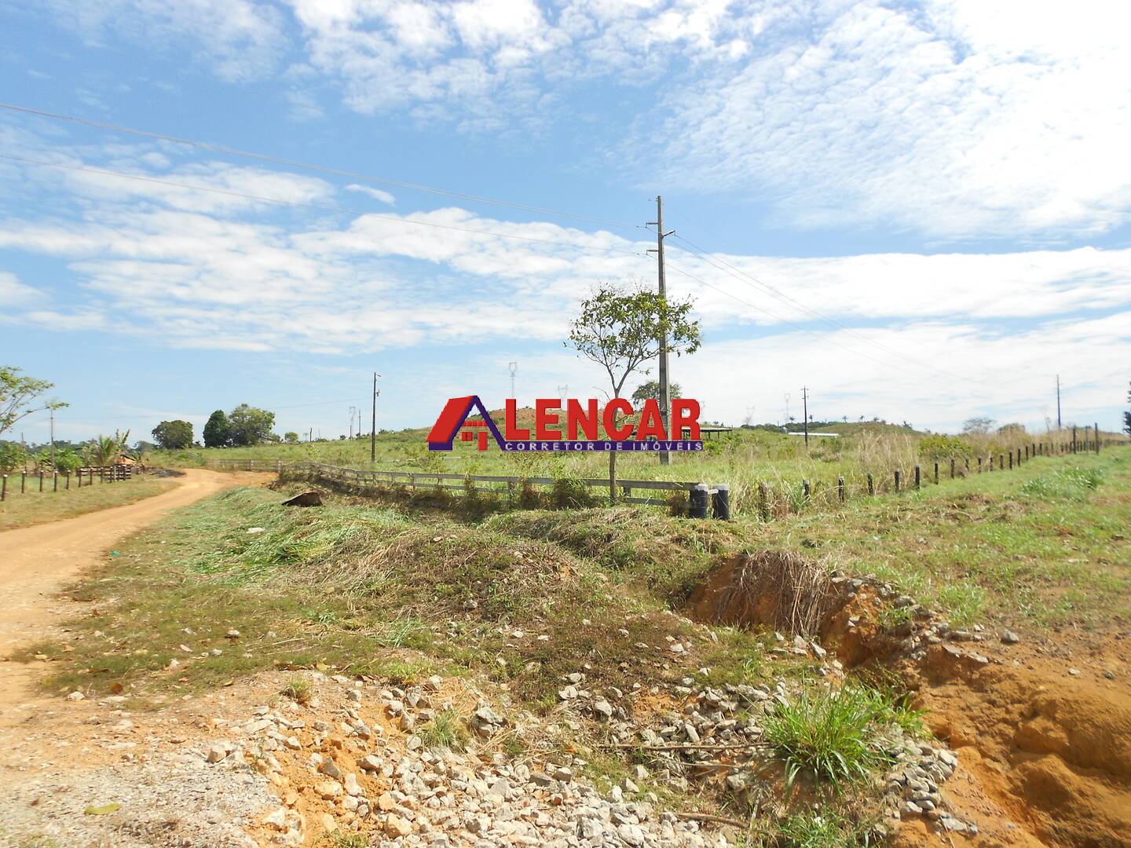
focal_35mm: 26
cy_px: 424
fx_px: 849
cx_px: 566
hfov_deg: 67.3
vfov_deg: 53.1
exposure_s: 1/800
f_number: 3.2
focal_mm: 4.6
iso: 80
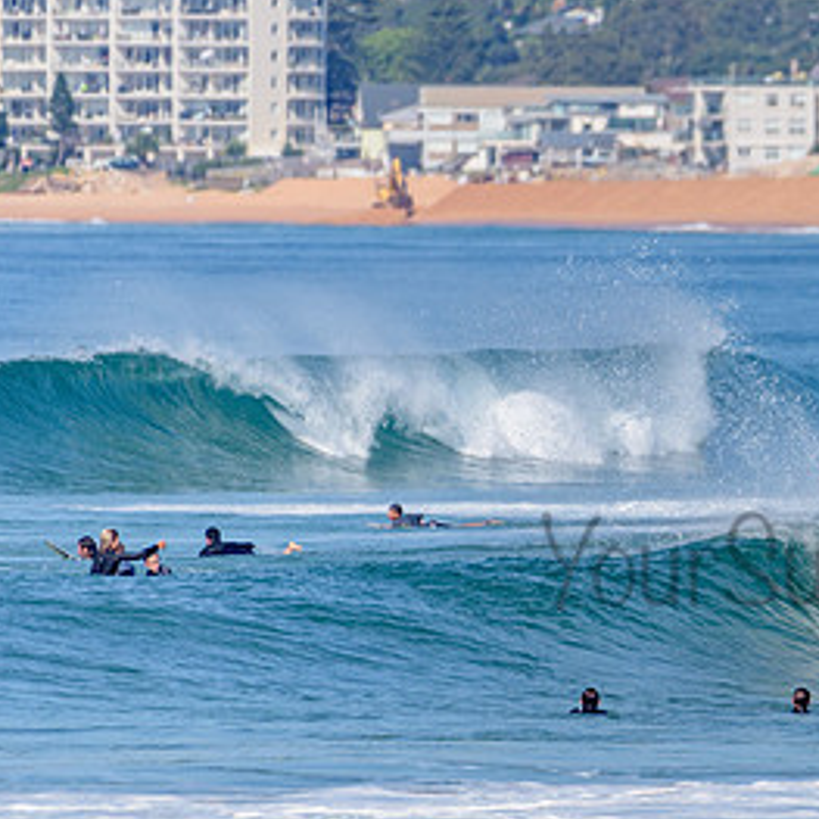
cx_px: 863
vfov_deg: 1.9
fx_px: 25135
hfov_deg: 1.9
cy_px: 534
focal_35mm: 939
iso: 110
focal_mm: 500
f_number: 5.6
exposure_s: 1/2000
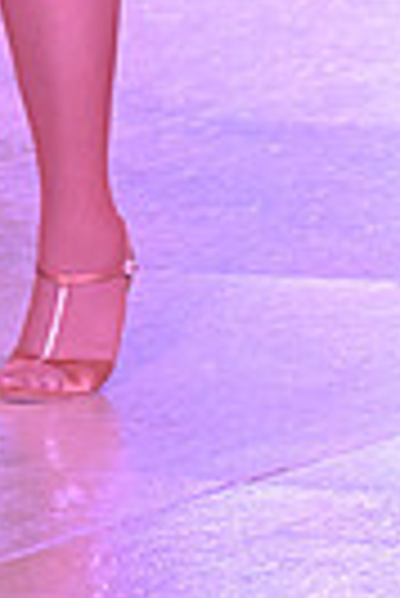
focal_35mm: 630
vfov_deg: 3.2
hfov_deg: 2.2
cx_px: -240
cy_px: -522
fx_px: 10472
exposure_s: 1/400
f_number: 6.3
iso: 8000
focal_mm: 145
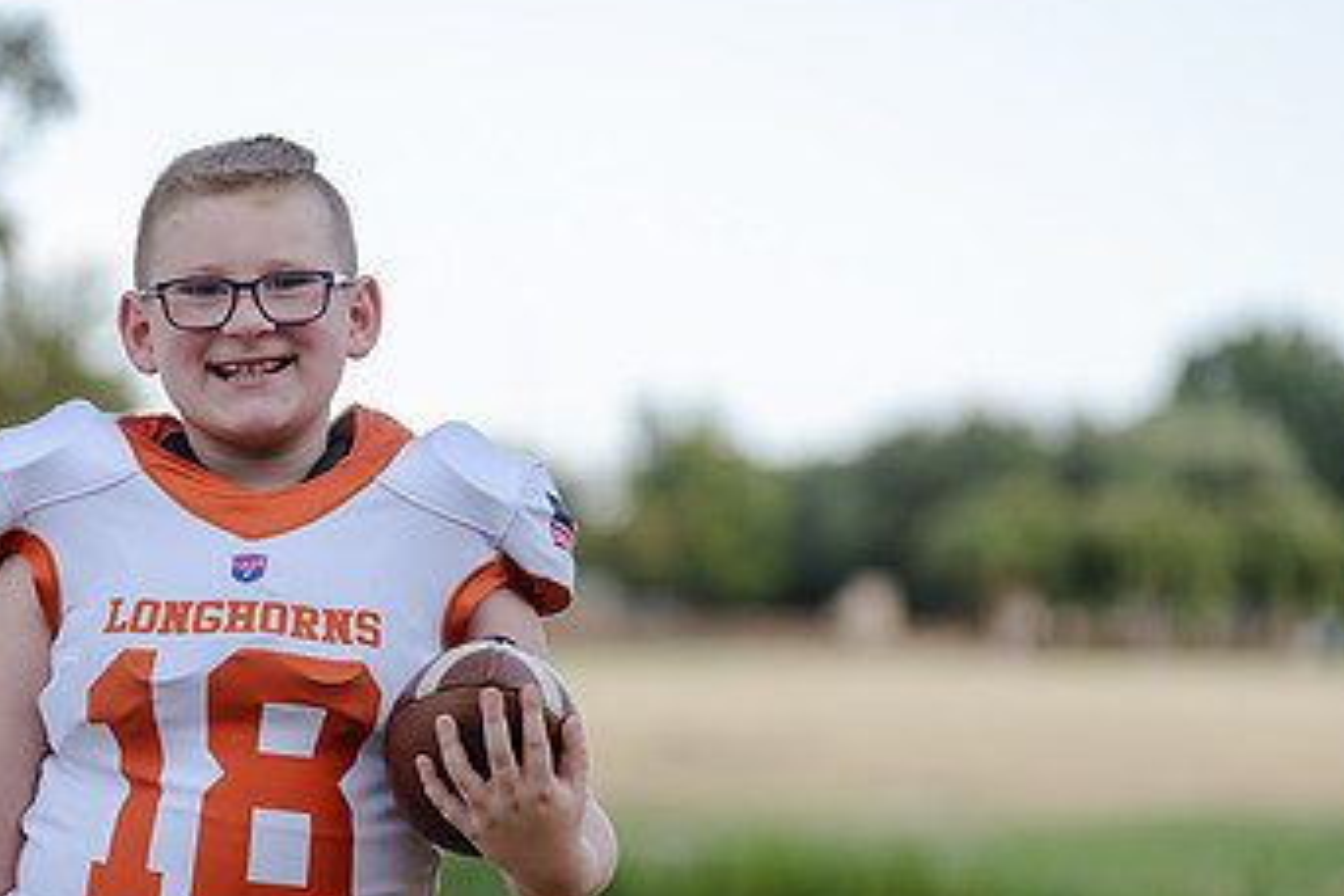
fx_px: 7653
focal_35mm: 205
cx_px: 279
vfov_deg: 6.7
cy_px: 576
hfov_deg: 10.0
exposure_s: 1/320
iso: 125
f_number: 3.2
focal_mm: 121
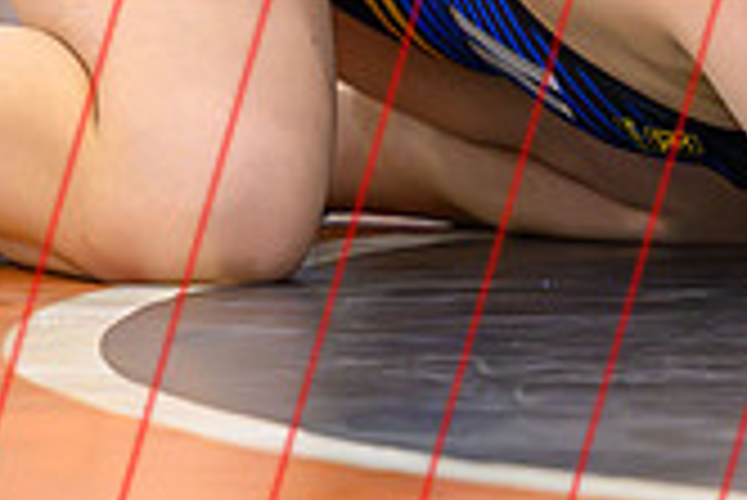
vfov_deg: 2.2
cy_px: -92
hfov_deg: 3.3
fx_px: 12855
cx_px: 719
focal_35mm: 619
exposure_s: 1/640
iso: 6400
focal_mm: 140
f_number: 2.8
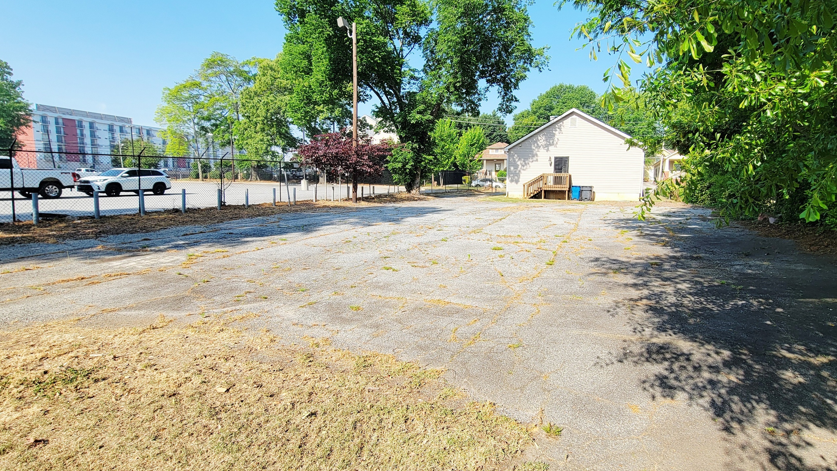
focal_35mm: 17
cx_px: 469
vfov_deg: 63.9
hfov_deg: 95.5
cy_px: 244
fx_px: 377
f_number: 2.2
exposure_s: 1/1000
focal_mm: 2.2
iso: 50
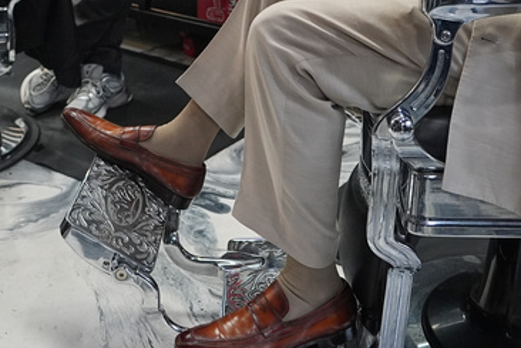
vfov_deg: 22.4
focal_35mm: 56
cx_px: 248
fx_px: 810
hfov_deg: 35.6
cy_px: -63
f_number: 2.8
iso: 1600
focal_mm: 20
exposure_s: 1/400
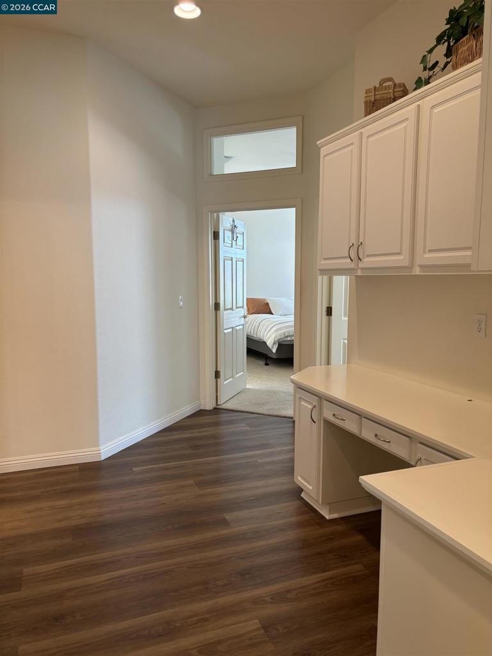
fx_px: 493
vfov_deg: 67.3
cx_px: 246
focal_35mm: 26
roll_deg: -0.8
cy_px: 328
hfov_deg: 53.1
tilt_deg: -6.6
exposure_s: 1/60
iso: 160
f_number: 1.6
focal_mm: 5.96
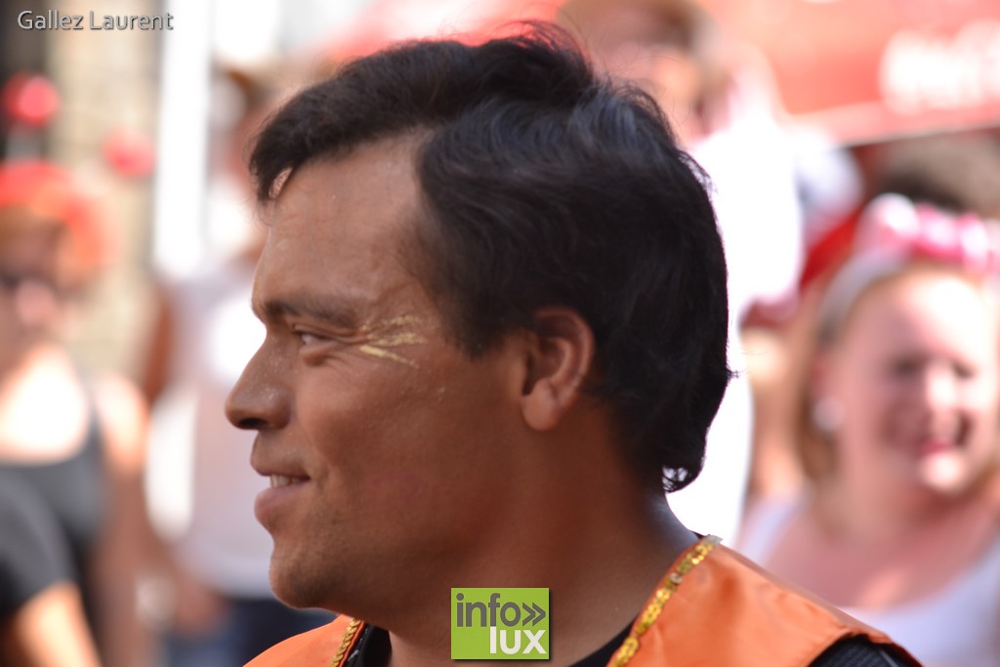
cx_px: 500
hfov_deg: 9.1
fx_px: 6250
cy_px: 334
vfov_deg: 6.1
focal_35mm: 225
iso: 200
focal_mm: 150
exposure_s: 1/250
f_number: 5.6
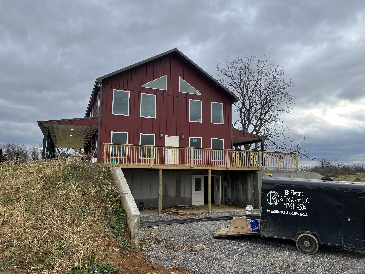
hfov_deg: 67.3
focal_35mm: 26
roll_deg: -0.8
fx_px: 274
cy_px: 137
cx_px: 182
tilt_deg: +5.7
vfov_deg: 53.1
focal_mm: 5.7
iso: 50
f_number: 1.5
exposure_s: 1/1000
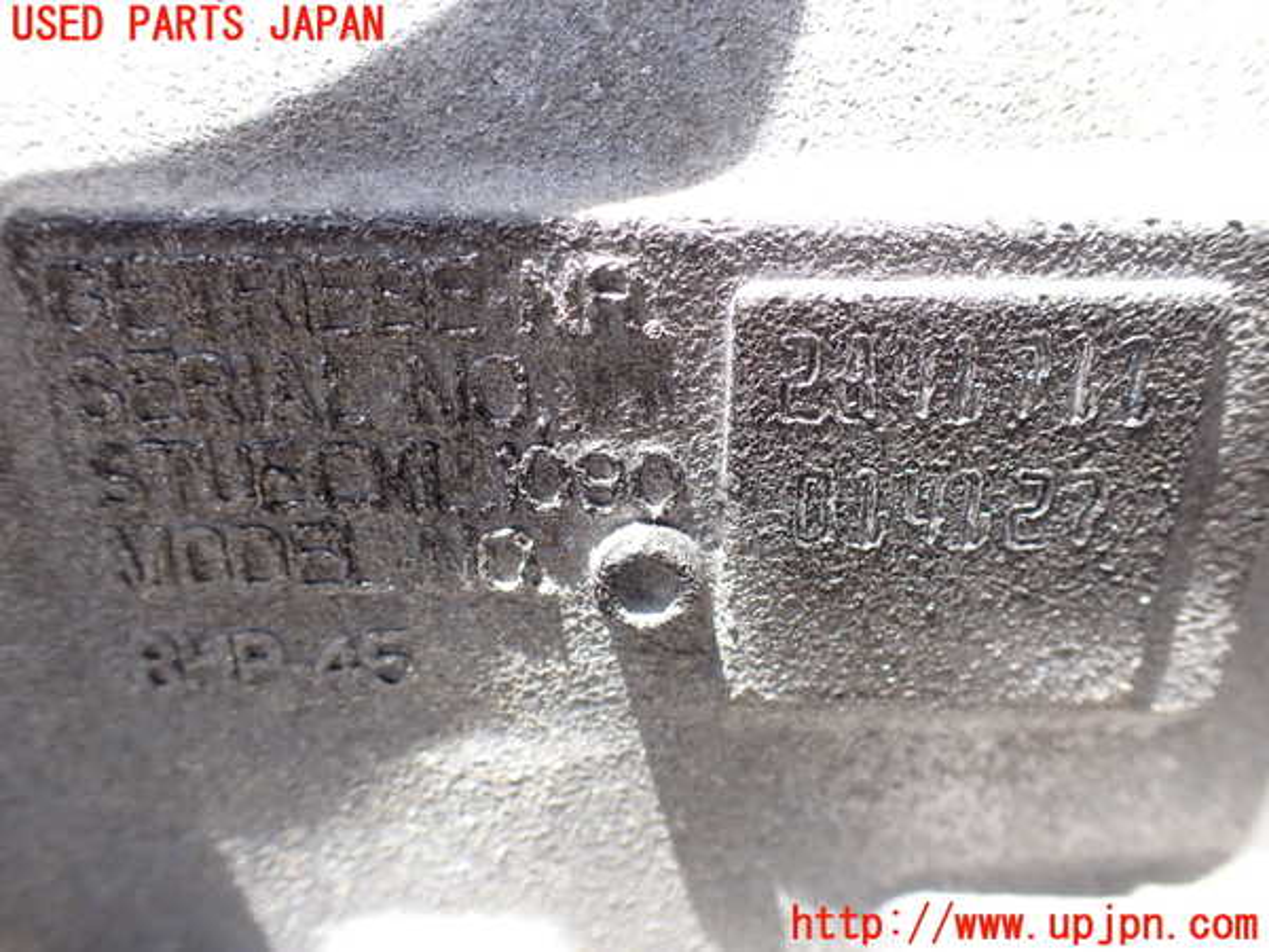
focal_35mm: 30
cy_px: 476
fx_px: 1100
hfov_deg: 60.0
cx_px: 634
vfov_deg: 46.8
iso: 100
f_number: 3.2
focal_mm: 5.4
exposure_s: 1/160
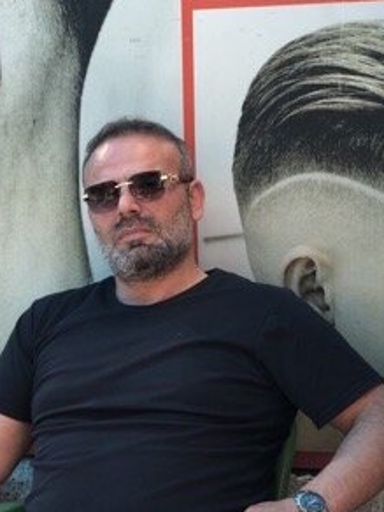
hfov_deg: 14.8
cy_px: 417
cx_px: 124
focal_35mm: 100
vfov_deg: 19.4
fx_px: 1479
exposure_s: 1/60
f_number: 2.8
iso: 20
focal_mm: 6.6
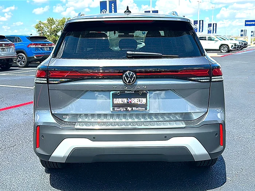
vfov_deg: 39.7
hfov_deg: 51.4
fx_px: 265
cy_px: 96
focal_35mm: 36
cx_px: 128
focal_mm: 6.86
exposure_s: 1/2674
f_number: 1.78
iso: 80
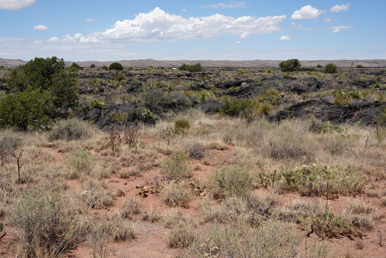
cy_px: 129
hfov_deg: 45.4
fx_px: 461
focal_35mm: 43
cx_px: 193
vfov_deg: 31.2
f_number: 16
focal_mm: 43
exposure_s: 1/100
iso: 100
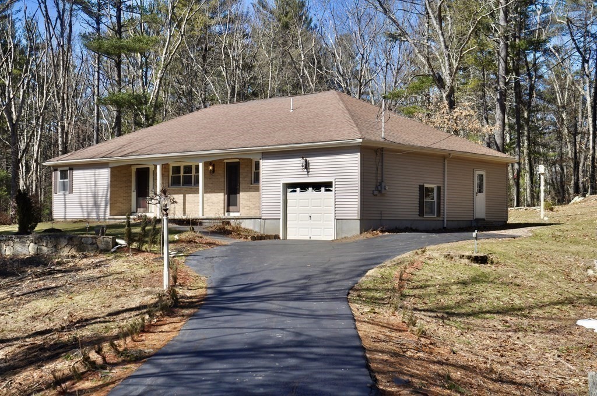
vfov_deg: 26.4
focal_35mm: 51
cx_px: 298
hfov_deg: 38.9
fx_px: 845
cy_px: 198
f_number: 10
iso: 200
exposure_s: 1/400
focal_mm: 34
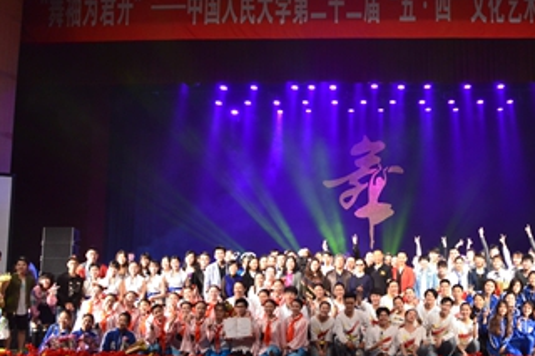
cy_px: 164
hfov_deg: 43.1
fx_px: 668
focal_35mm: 45
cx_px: 348
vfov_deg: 29.8
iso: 2500
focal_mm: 32
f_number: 4
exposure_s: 1/160
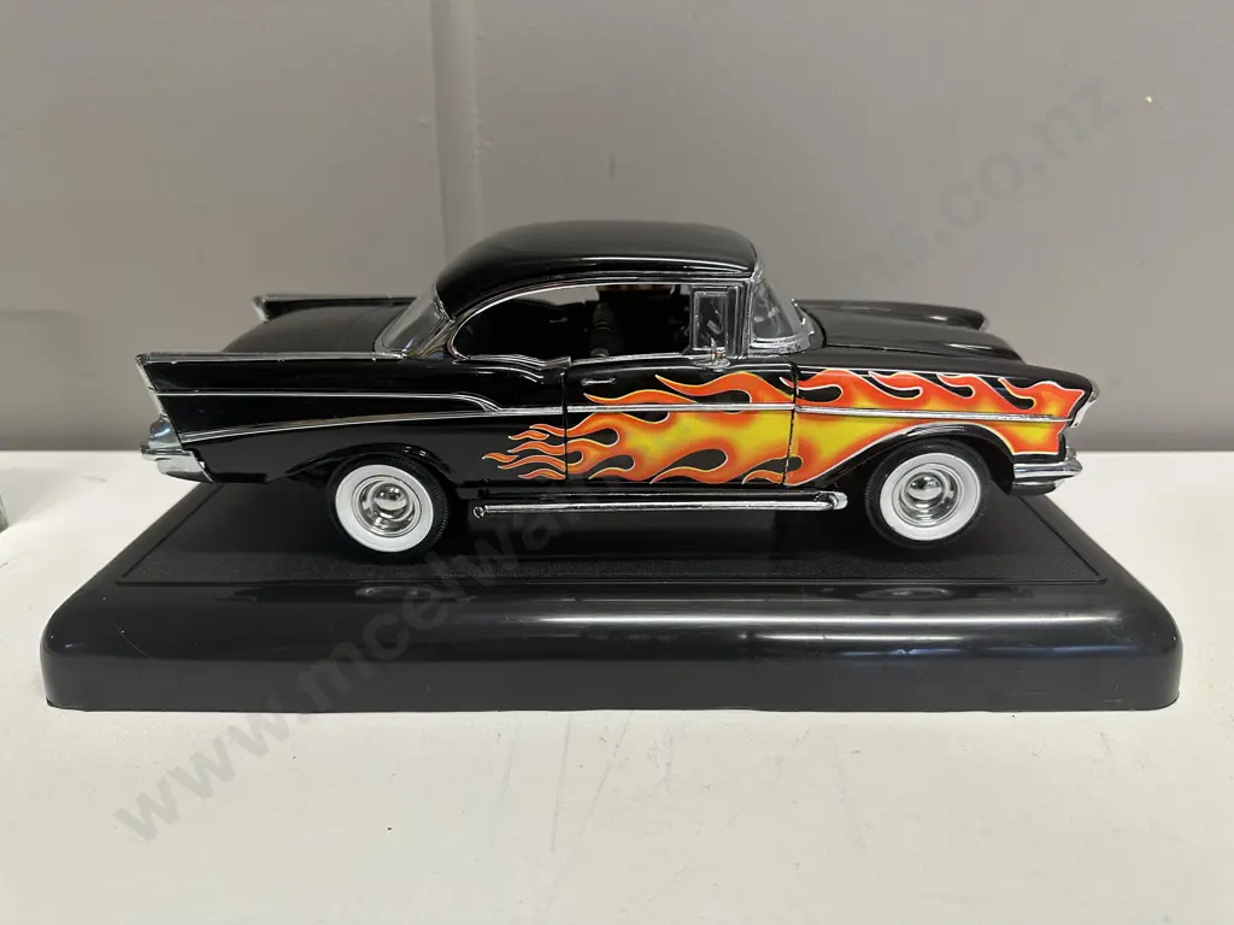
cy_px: 462
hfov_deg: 71.6
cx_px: 617
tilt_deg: -20.9
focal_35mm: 24
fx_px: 856
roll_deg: +0.1
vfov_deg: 56.8
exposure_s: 1/100
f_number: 1.78
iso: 160
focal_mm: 6.86
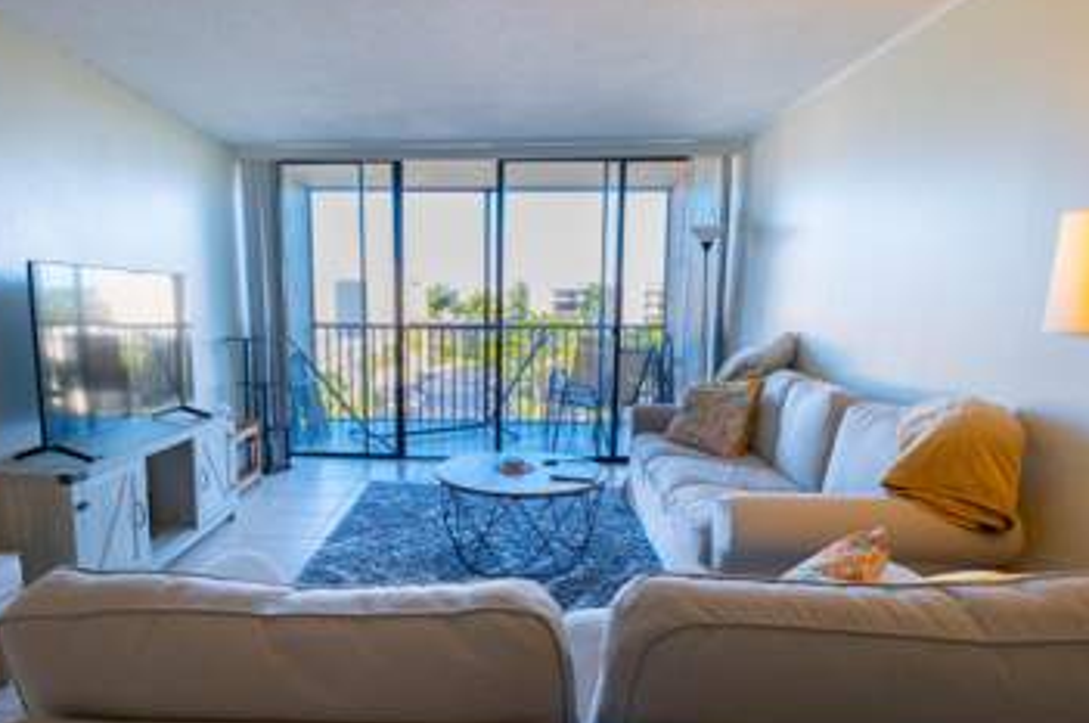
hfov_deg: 75.9
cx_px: 479
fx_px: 695
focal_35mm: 23
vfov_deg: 54.8
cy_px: 405
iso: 400
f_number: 4
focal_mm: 10.5
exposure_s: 1/125
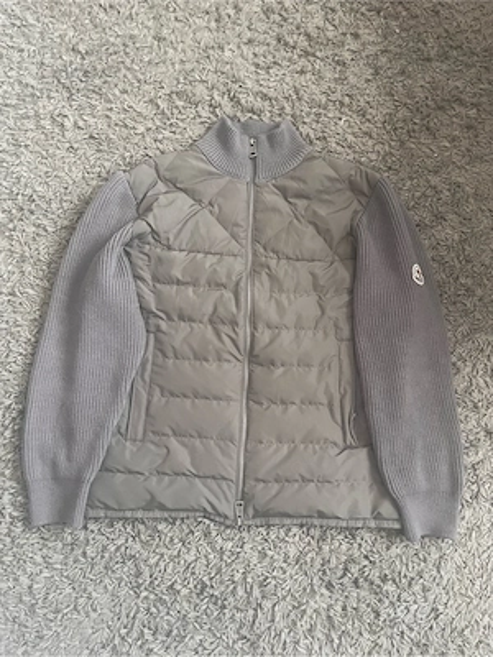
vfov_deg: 67.3
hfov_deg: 53.1
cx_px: 246
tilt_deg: -82.8
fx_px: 494
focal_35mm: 26
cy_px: 328
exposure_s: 1/60
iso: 400
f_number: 1.6
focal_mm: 5.1
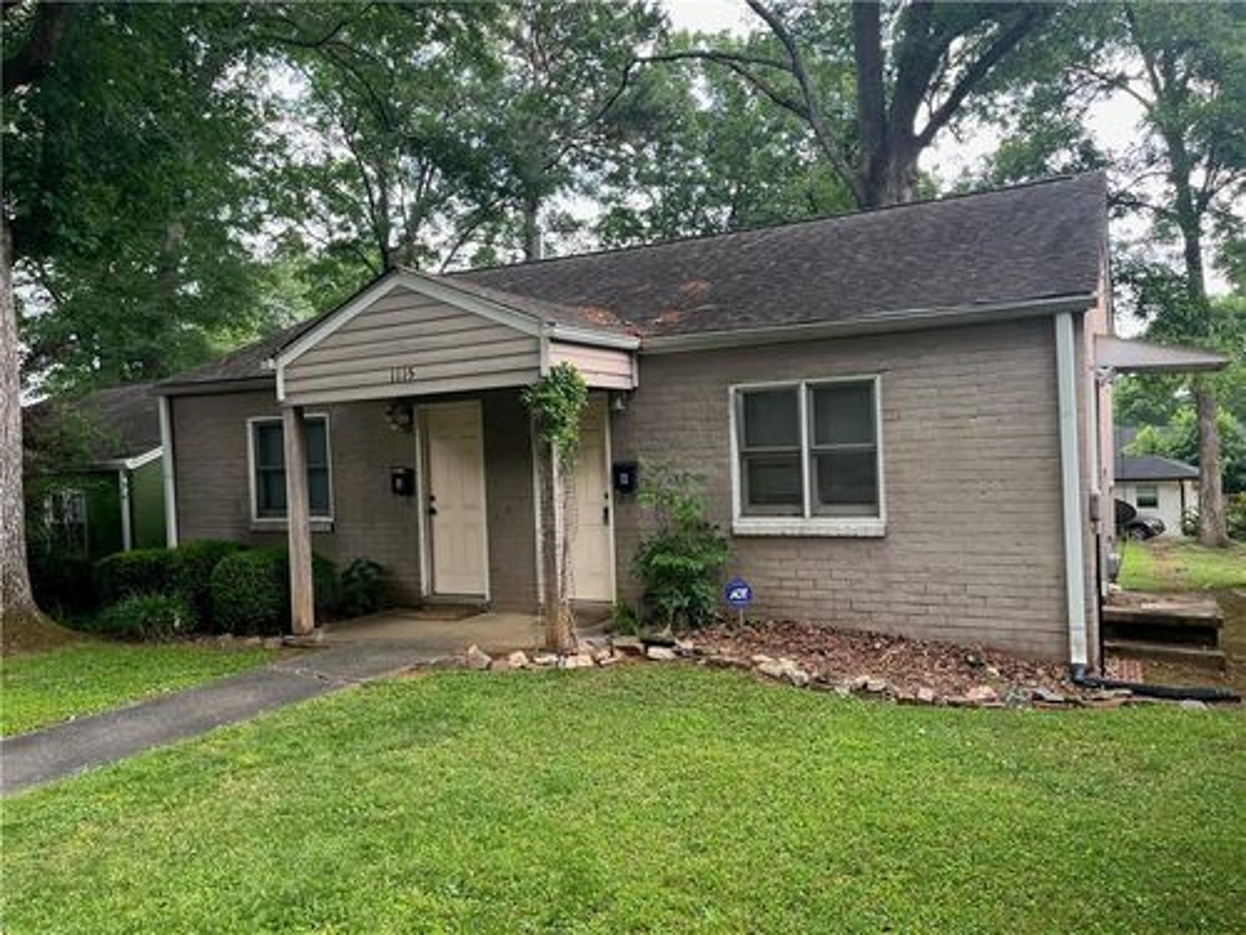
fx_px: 936
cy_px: 468
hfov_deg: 67.3
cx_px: 623
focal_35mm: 26
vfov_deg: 53.1
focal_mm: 5.1
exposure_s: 1/186
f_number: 1.6
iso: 50
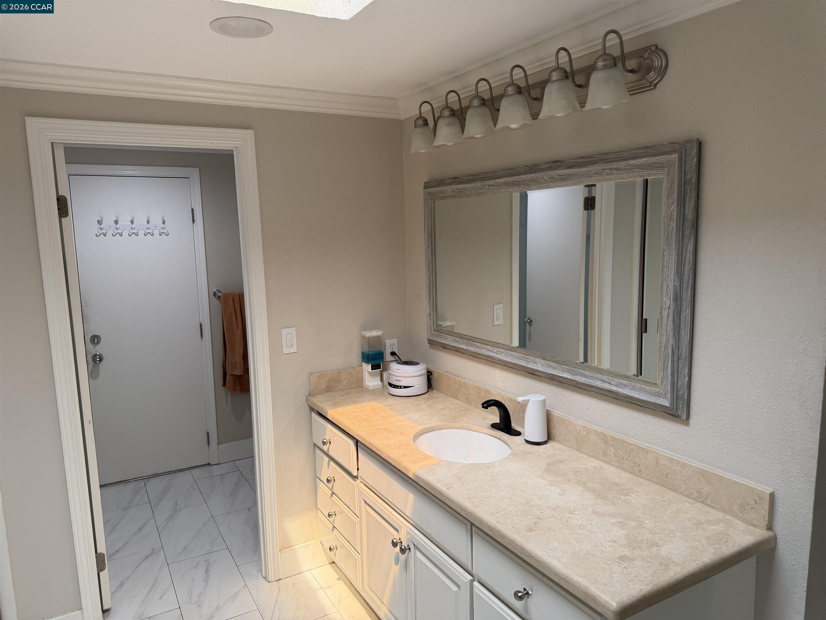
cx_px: 413
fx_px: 573
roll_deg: +2.5
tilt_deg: -8.4
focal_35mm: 24
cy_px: 310
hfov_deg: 71.6
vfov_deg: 56.8
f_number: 1.78
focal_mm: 6.76
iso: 100
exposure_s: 1/121
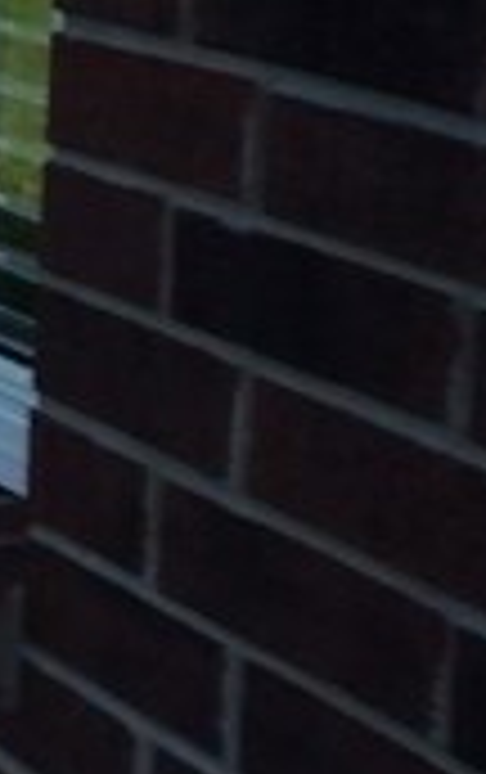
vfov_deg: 14.1
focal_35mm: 145
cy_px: -76
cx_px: -1570
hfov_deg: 6.7
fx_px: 3063
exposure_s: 1/640
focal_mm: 4
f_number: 3
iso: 125
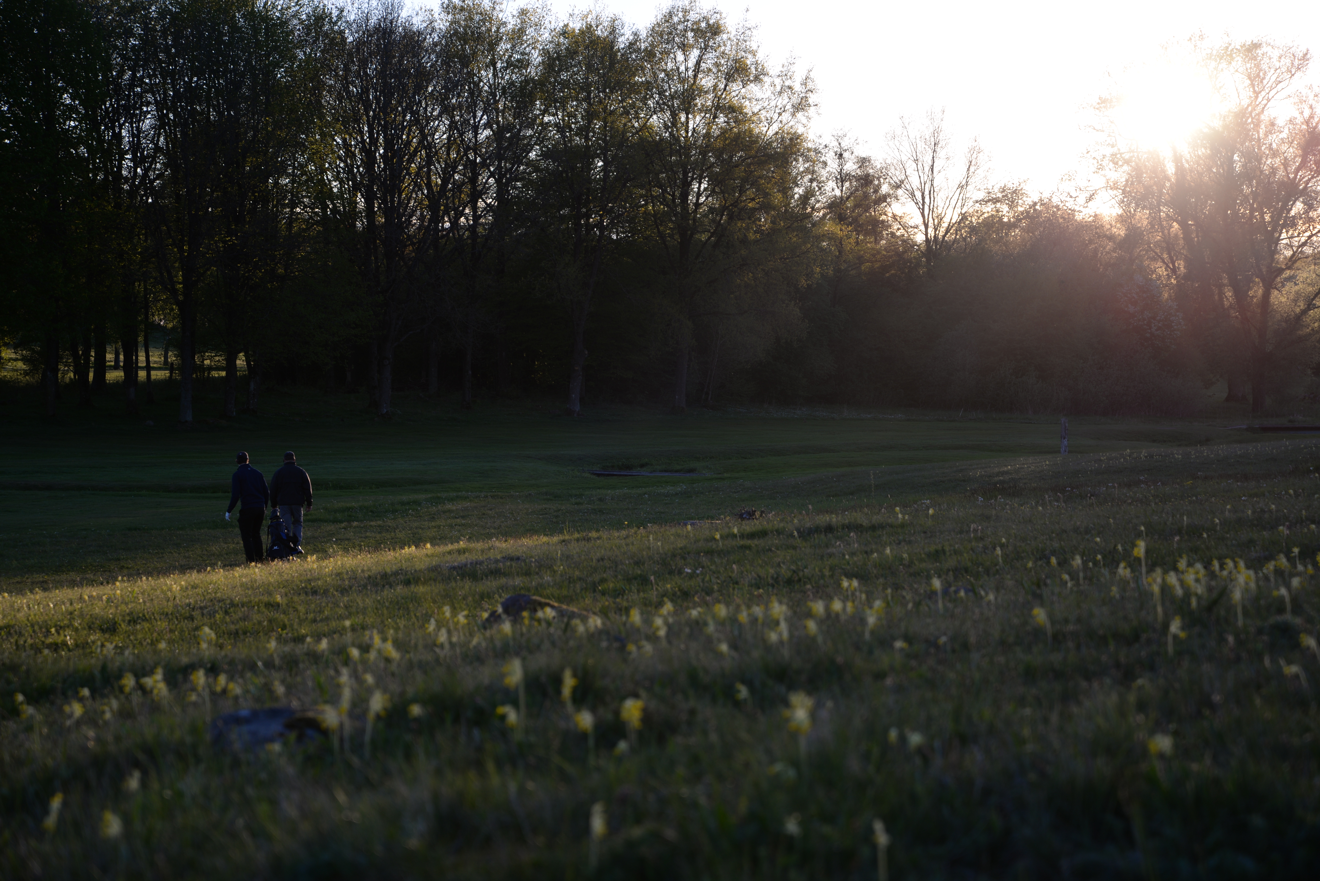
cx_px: 660
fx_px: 3118
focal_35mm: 85
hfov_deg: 23.9
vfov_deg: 16.1
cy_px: 440
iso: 100
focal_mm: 85
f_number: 5.6
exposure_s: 1/200
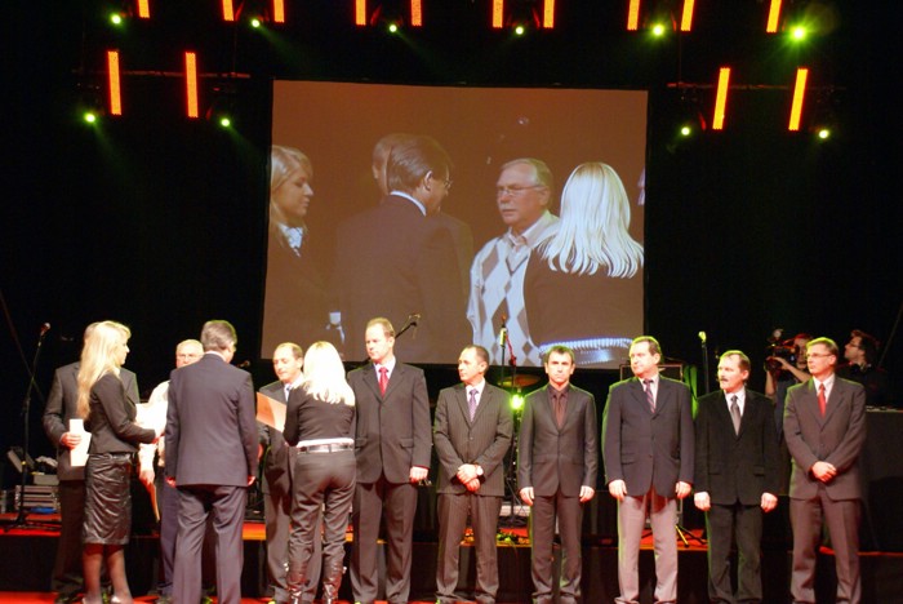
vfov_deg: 22.7
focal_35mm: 60
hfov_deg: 33.4
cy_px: 302
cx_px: 452
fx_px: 1506
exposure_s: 1/20
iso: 800
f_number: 5.6
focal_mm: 40
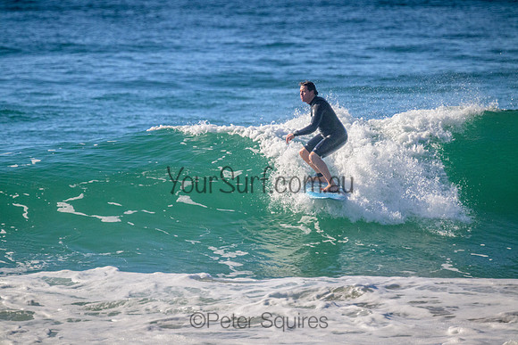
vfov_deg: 1.7
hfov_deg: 2.6
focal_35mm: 800
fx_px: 11513
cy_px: 172
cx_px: 259
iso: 2500
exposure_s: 1/2000
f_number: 11
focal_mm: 800
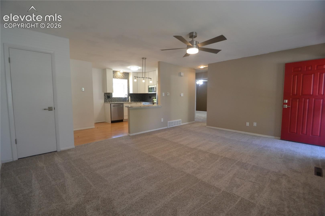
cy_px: 108
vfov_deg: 77.3
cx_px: 162
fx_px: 135
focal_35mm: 15
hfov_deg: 100.4
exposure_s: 1/60
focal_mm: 10
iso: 500
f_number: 3.5
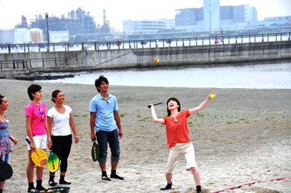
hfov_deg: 15.2
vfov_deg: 10.1
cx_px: 146
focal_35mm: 135
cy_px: 96
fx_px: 1090
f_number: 7.1
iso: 200
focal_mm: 90
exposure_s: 1/250
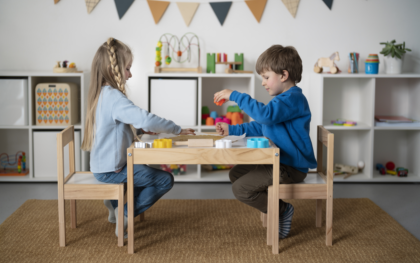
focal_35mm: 51
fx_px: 584
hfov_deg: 39.6
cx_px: 210
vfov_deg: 25.3
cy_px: 133
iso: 160
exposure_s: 1/250
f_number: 1.4
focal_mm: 50
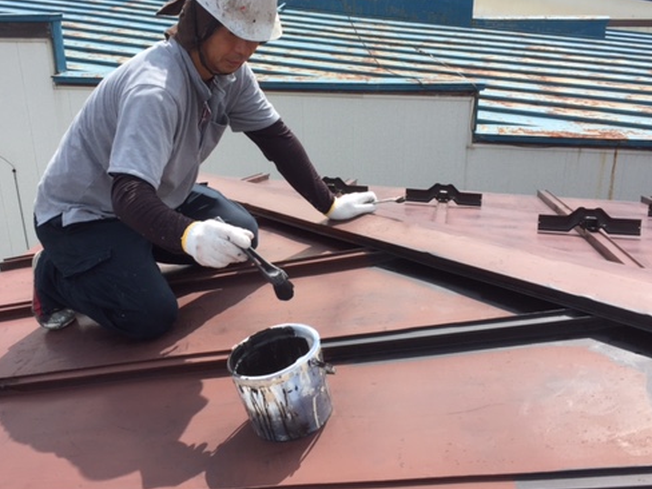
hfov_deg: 48.9
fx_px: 716
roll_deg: +0.4
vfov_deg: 37.6
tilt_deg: -23.5
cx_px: 289
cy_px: 202
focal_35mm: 38
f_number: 2.2
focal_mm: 4.15
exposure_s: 1/1522
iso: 32
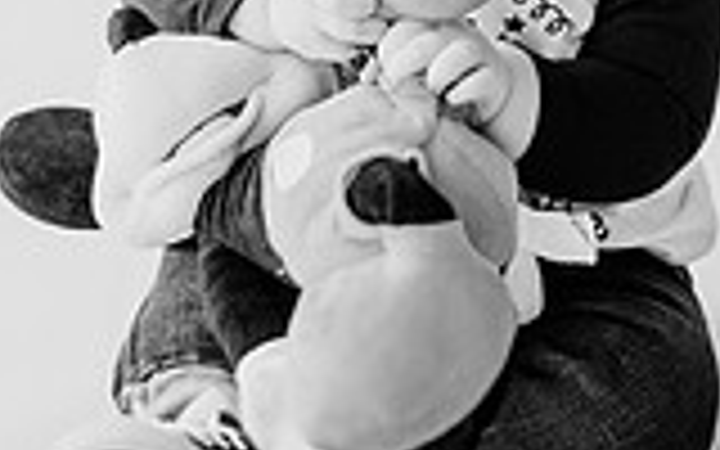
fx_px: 2806
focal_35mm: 143
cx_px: 405
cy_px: -279
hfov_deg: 14.6
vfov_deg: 8.9
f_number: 2
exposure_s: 1/640
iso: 500
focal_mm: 50
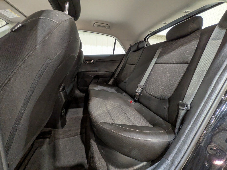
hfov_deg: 102.1
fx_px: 92
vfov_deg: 85.7
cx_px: 114
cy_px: 85
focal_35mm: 14
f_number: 2.2
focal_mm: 1.83
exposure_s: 1/30
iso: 130
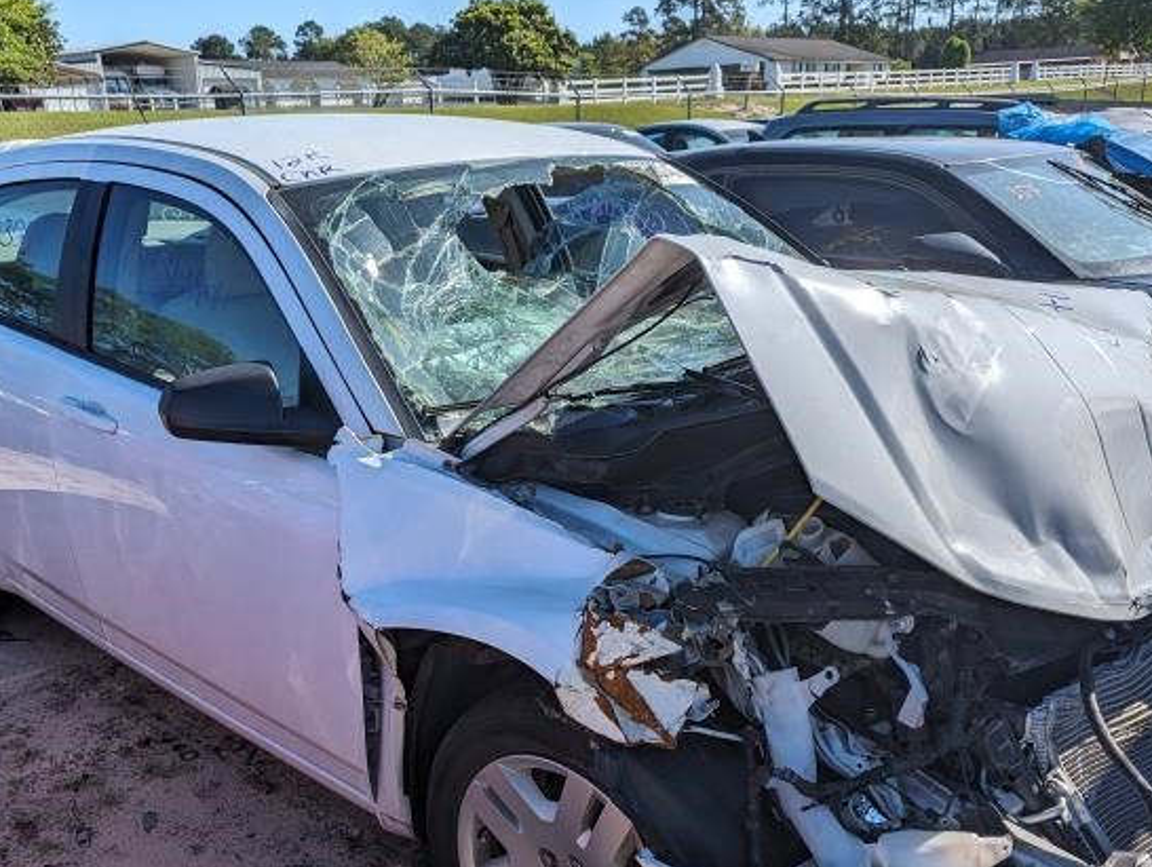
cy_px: 622
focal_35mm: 35
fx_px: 1166
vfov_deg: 39.9
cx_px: 532
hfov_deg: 52.5
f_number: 1.68
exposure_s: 1/1513
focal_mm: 6.9
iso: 19
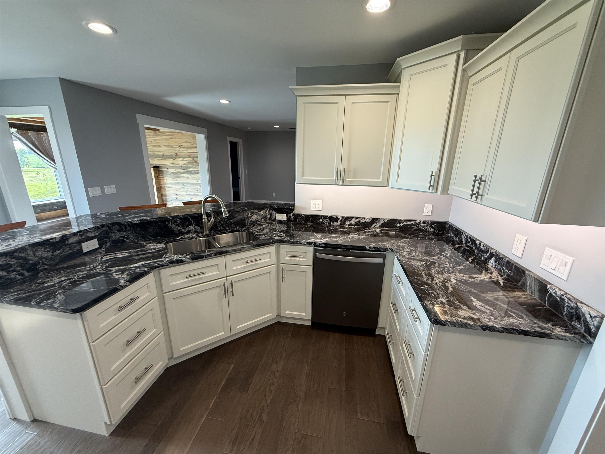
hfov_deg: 102.1
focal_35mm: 14
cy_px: 227
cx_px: 302
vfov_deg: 85.7
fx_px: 245
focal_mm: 2.22
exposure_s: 1/120
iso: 250
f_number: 2.2
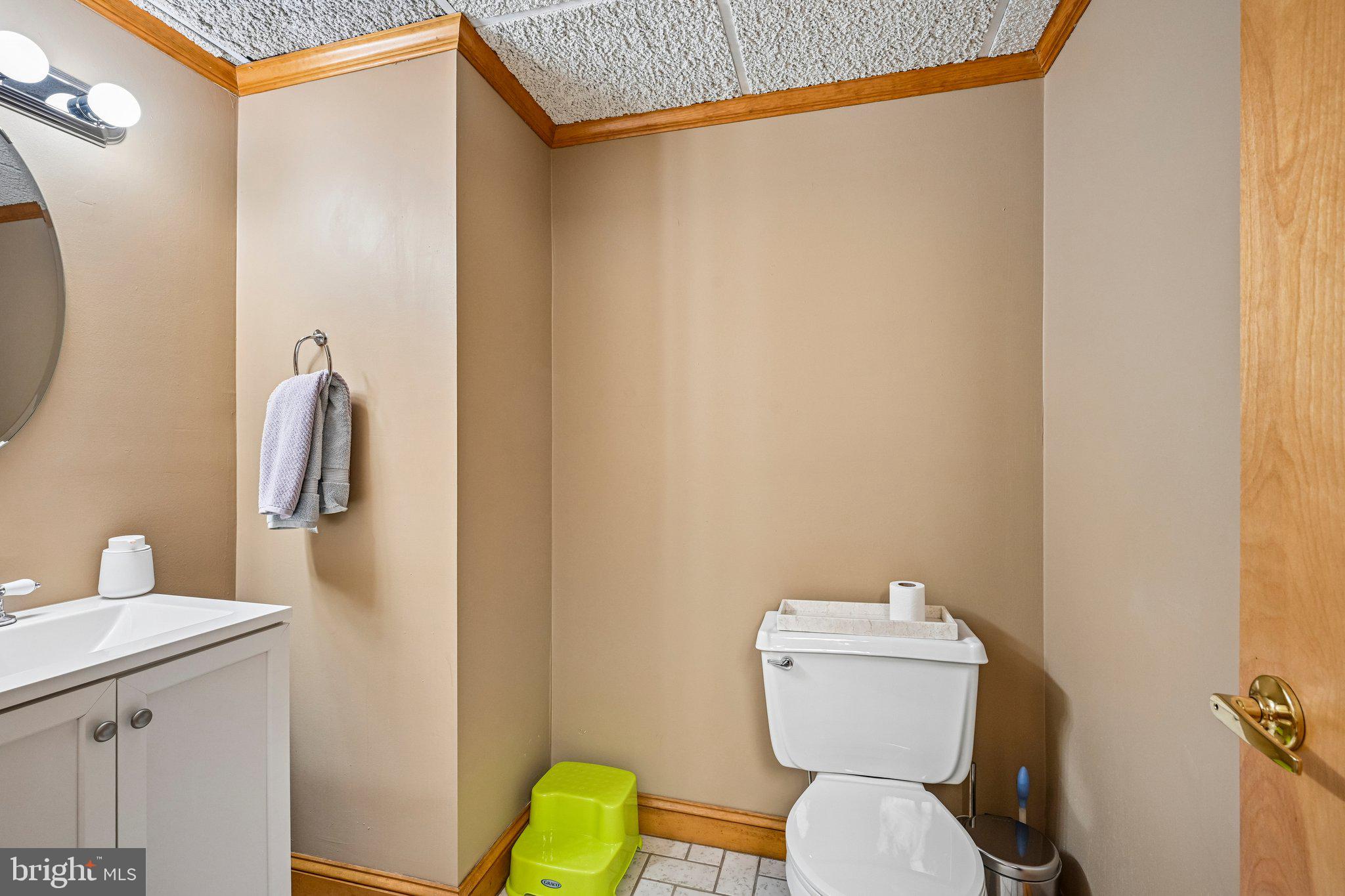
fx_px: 598
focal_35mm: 16
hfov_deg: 96.7
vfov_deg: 73.7
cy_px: 448
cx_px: 672
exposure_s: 1/10
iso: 800
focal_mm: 16
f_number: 8
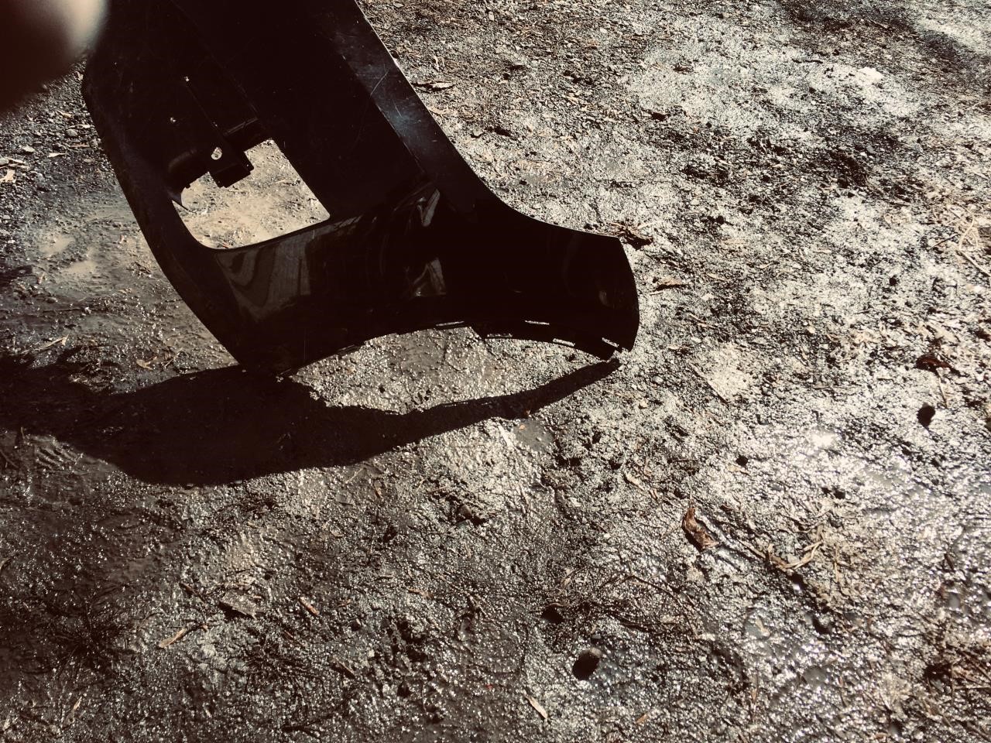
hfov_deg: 61.7
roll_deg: -9.5
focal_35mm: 29
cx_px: 496
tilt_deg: -42.4
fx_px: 830
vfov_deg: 48.2
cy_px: 372
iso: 25
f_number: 2.2
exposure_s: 1/950
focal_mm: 4.15
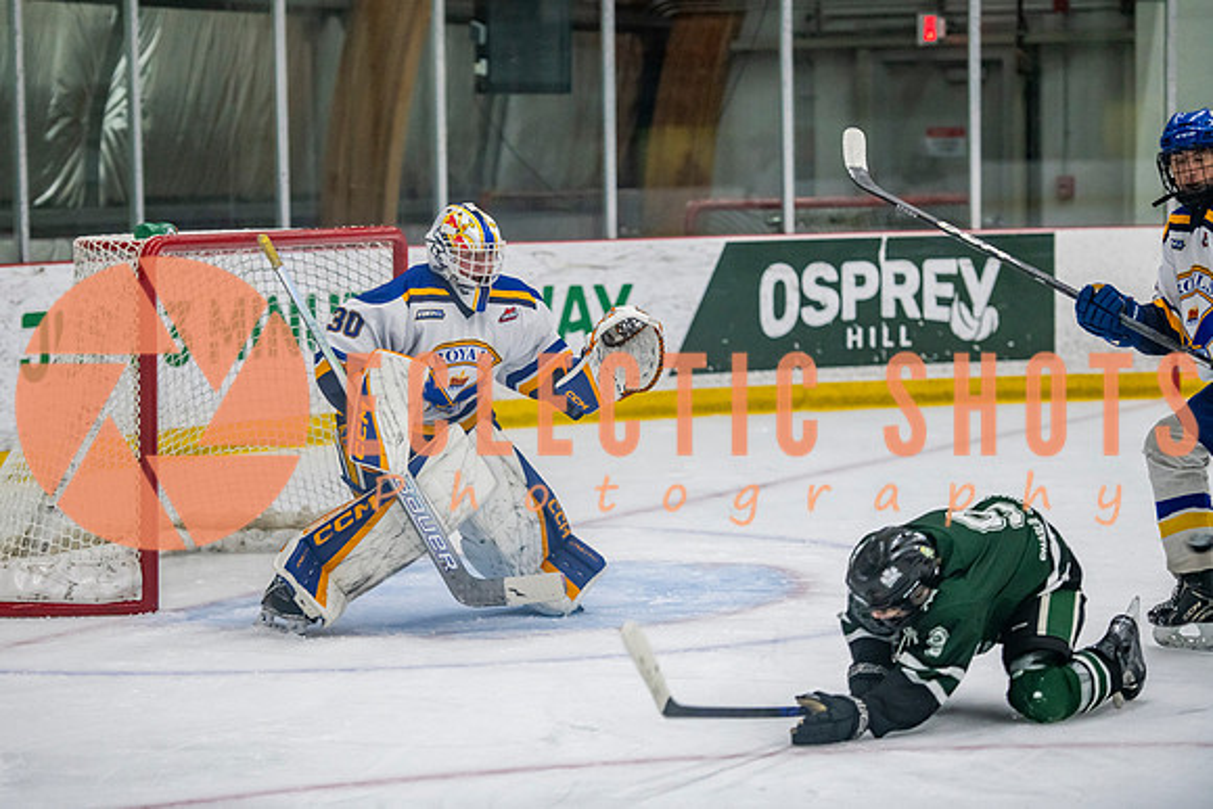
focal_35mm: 126
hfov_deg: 16.2
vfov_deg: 10.8
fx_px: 4261
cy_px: 373
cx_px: 528
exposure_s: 1/640
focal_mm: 112
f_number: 3.2
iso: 2000
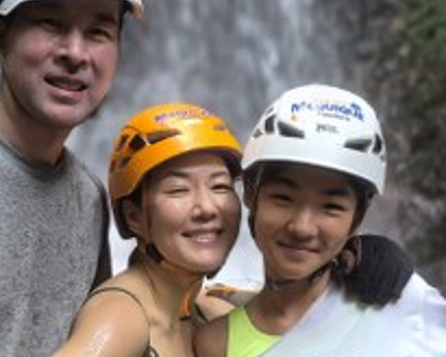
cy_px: 244
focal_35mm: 70
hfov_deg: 26.9
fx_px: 924
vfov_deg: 21.8
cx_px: 141
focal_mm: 5.4
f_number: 1.8
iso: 160
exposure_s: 1/120
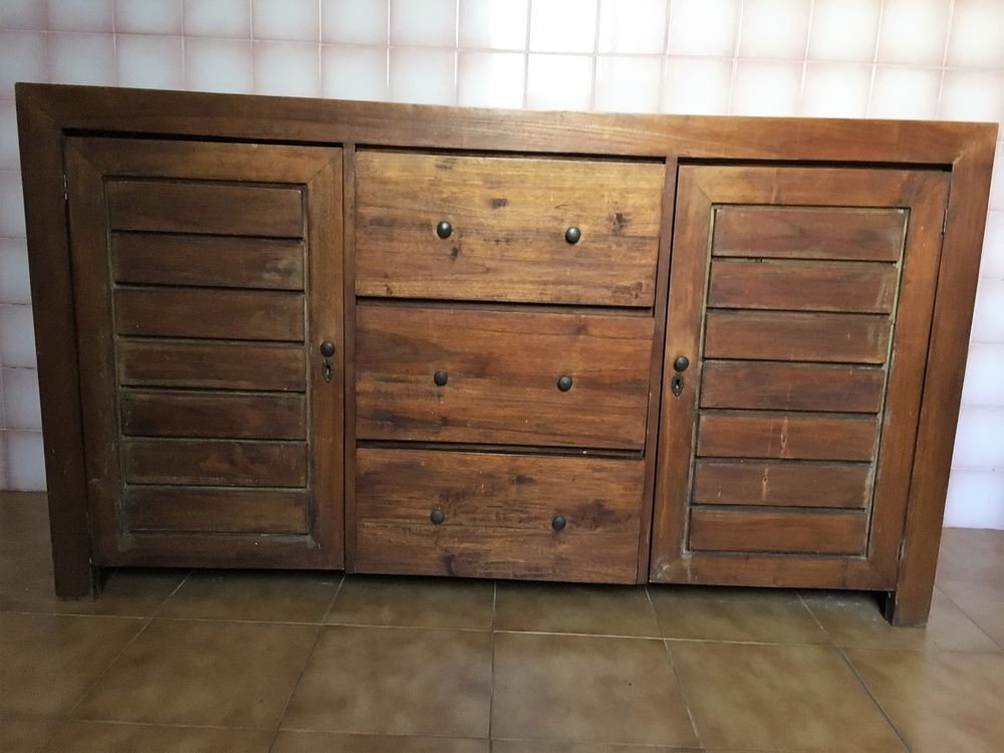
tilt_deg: -9.6
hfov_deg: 61.7
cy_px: 376
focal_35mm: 29
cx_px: 502
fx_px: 841
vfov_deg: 48.2
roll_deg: -1.2
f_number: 2.2
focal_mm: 4.15
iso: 250
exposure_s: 1/17
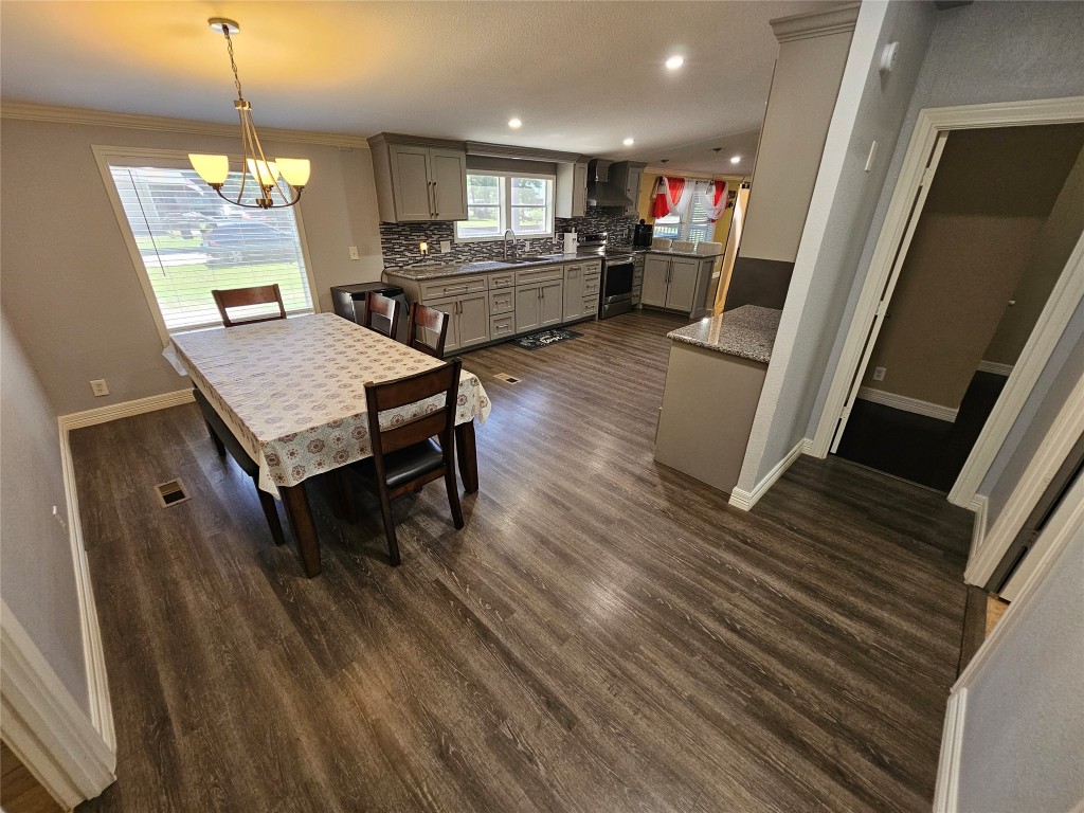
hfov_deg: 106.2
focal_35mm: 13
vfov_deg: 89.9
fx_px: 407
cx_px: 542
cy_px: 406
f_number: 2.2
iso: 250
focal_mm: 2.2
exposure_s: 1/60
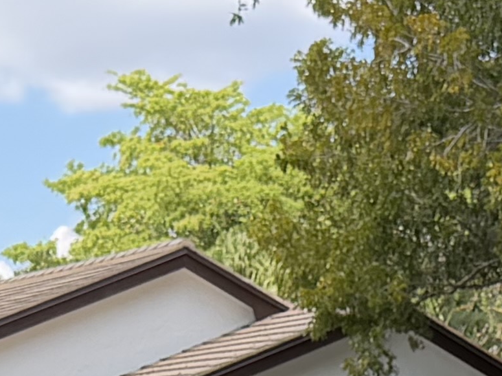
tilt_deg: -9.1
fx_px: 2566
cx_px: 330
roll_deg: -1.6
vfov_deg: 7.6
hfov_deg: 11.2
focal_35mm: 177
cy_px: 998
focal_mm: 6.76
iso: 100
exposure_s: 1/1493
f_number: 1.78
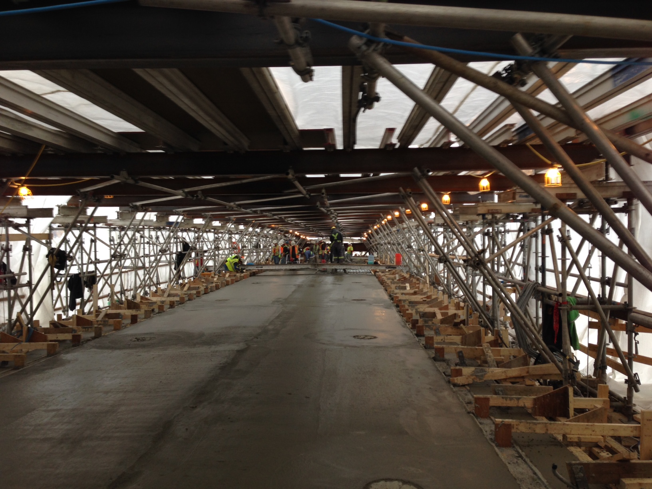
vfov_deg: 42.9
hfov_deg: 55.4
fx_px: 622
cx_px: 326
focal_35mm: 33
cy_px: 244
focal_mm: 4.12
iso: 50
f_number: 2.4
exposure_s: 1/30
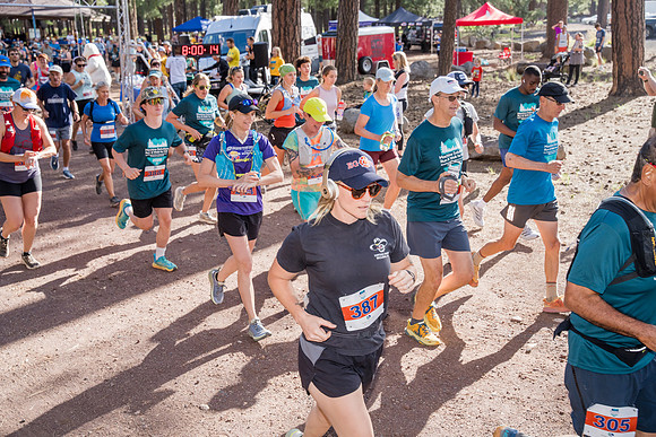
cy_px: 218
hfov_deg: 49.1
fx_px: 718
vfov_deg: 33.9
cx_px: 328
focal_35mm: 39
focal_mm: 39.4
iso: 800
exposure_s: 1/500
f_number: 5
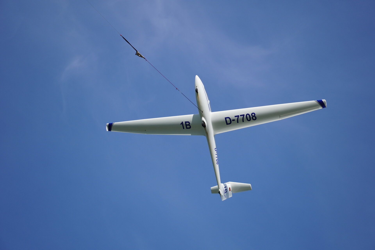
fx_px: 2875
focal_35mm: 276
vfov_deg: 5.0
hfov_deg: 7.5
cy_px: 125
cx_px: 188
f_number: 5.6
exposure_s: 1/2000
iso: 320
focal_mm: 184
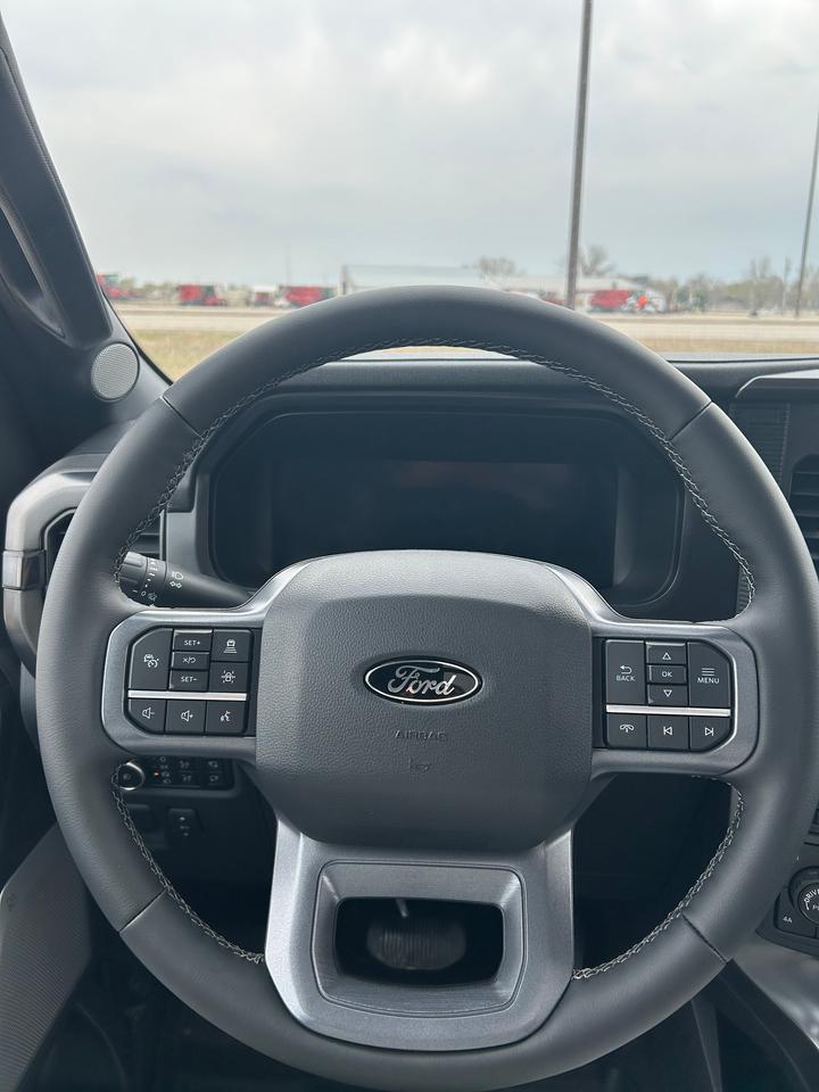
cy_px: 546
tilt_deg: -17.3
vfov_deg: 67.3
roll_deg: -2.0
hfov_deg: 53.1
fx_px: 820
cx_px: 410
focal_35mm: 26
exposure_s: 1/674
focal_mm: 5.7
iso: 50
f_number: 1.5
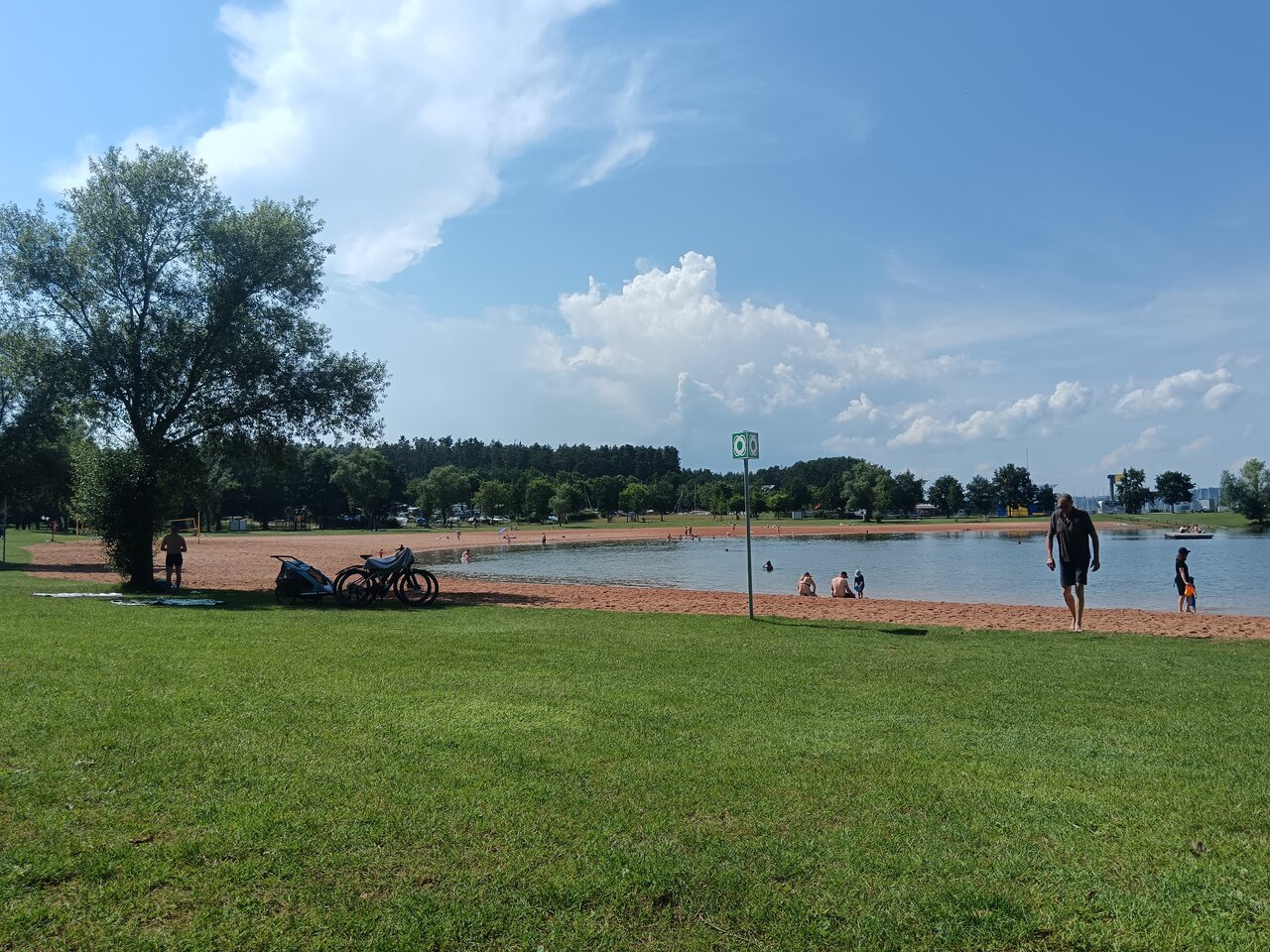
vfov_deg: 51.4
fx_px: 991
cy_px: 476
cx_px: 635
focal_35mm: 27
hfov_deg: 65.3
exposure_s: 1/1675
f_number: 1.9
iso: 104
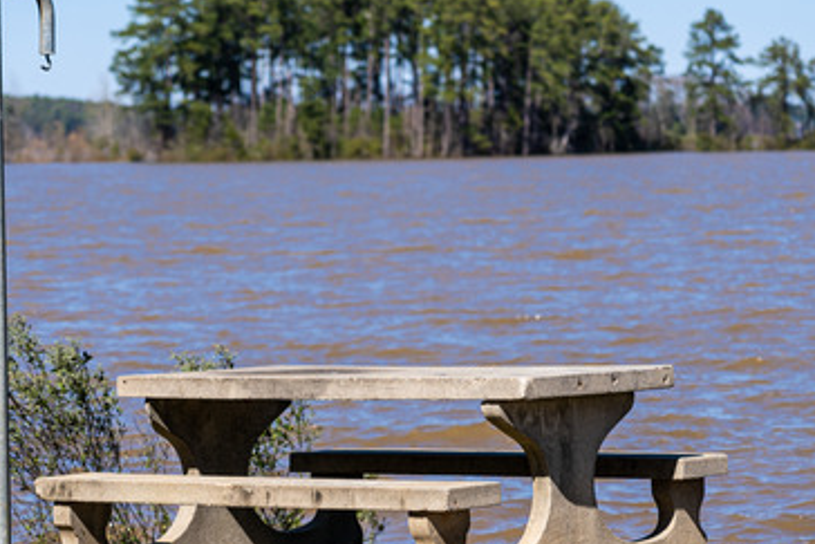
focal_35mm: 173
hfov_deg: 11.9
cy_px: 291
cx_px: 414
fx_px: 3918
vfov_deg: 7.9
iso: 125
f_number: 4
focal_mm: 105
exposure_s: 1/1600
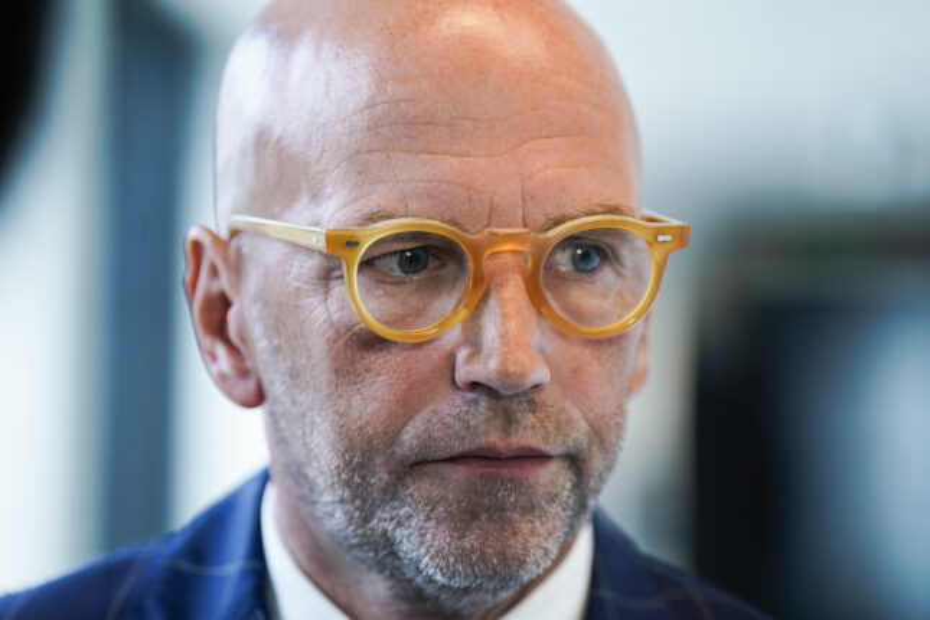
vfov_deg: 8.4
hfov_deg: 12.5
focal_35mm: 164
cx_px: 465
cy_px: 310
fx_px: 4236
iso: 400
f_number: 2.8
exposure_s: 1/200
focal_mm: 164
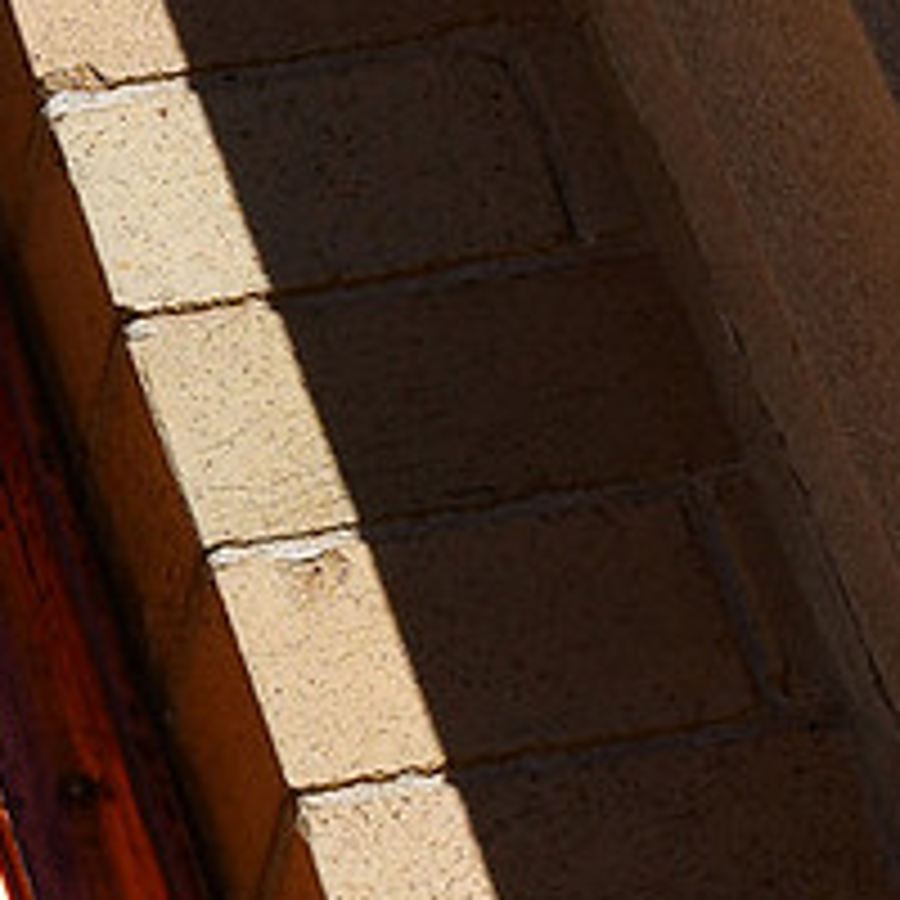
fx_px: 7413
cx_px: -558
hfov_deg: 6.8
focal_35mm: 252
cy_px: -410
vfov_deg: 6.9
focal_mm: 36
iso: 200
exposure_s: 1/250
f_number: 16
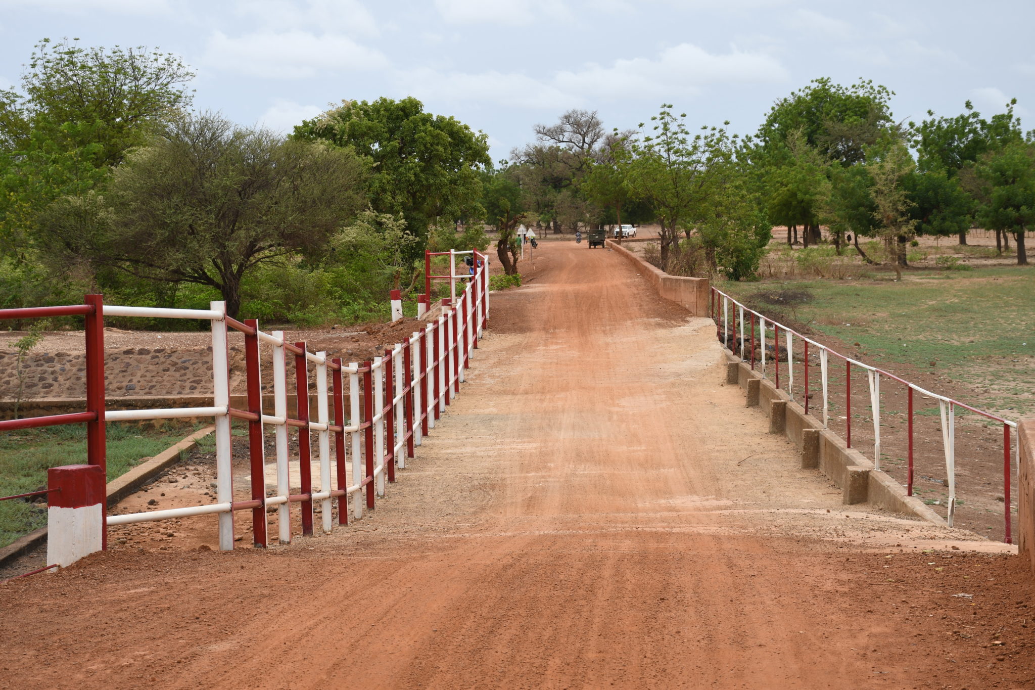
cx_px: 518
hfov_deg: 27.0
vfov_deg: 18.2
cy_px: 345
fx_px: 2156
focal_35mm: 75
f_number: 7.1
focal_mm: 50
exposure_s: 1/200
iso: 100
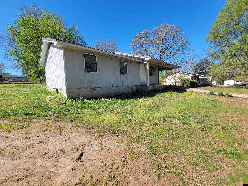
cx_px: 124
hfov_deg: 106.2
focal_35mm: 13
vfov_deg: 89.9
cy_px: 93
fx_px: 93
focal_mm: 2.2
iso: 50
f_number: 2.2
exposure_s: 1/1078
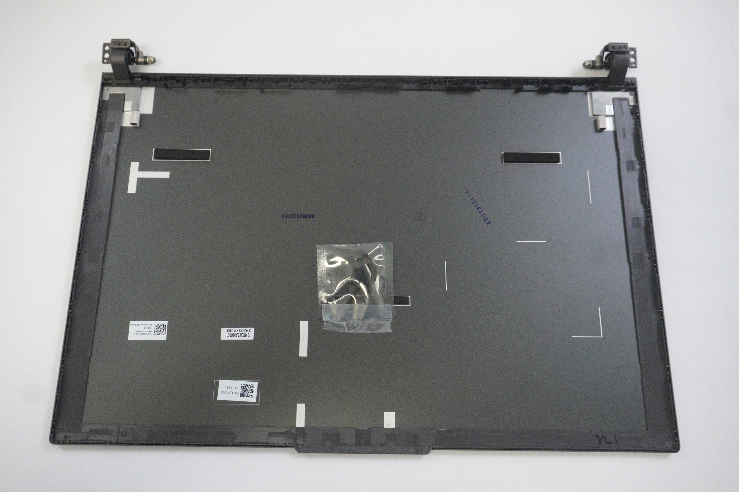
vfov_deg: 45.6
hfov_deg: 64.6
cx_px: 370
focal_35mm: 28
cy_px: 246
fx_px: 584
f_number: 5.6
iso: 5000
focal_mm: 19
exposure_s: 1/250
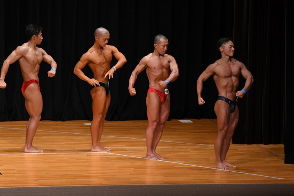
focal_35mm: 202
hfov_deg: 10.2
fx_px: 1649
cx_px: 147
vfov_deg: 6.8
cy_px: 98
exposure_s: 1/400
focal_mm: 135
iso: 3200
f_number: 5.6
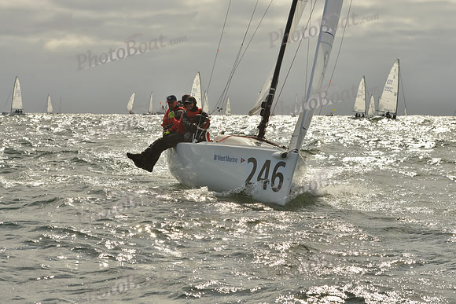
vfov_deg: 15.2
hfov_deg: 22.6
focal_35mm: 90
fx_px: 1140
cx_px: 228
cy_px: 152
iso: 400
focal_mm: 90
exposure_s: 1/2000
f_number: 11
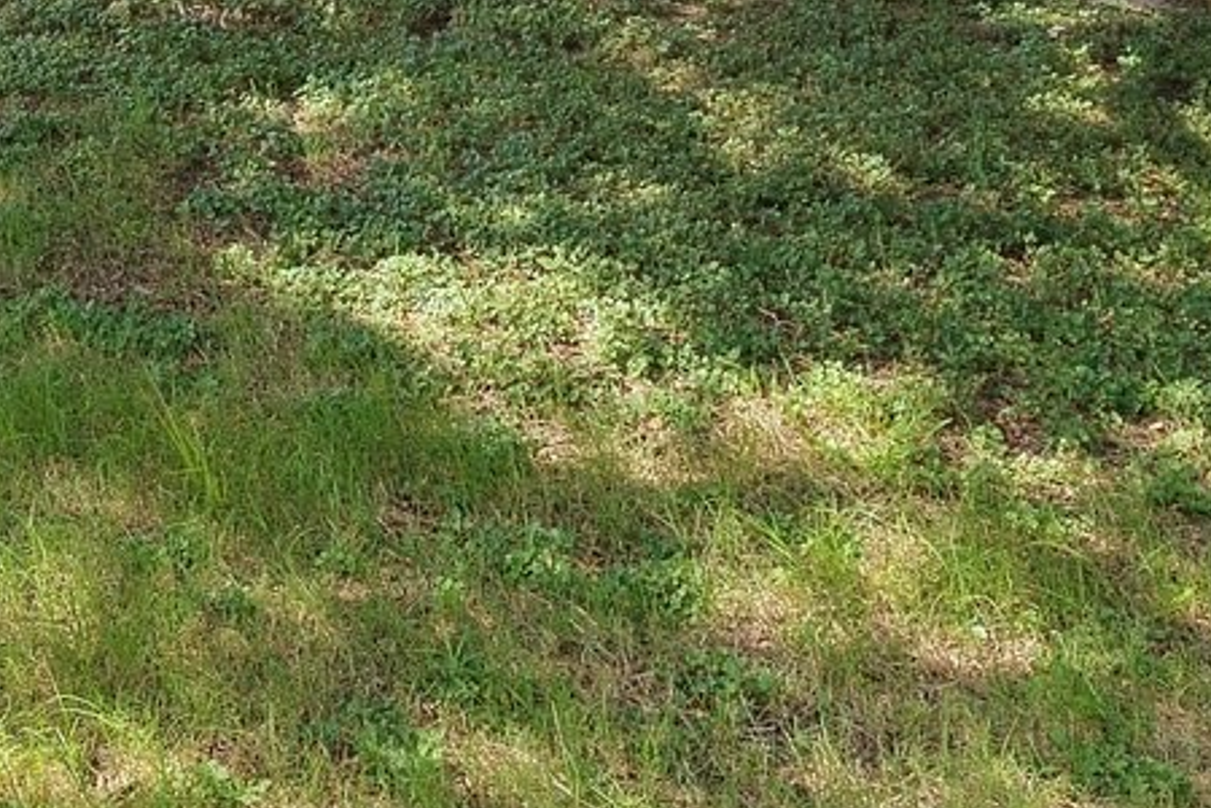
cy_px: -492
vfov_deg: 15.1
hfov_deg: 22.9
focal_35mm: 82
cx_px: -221
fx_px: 2758
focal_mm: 18
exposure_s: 1/80
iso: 100
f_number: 11
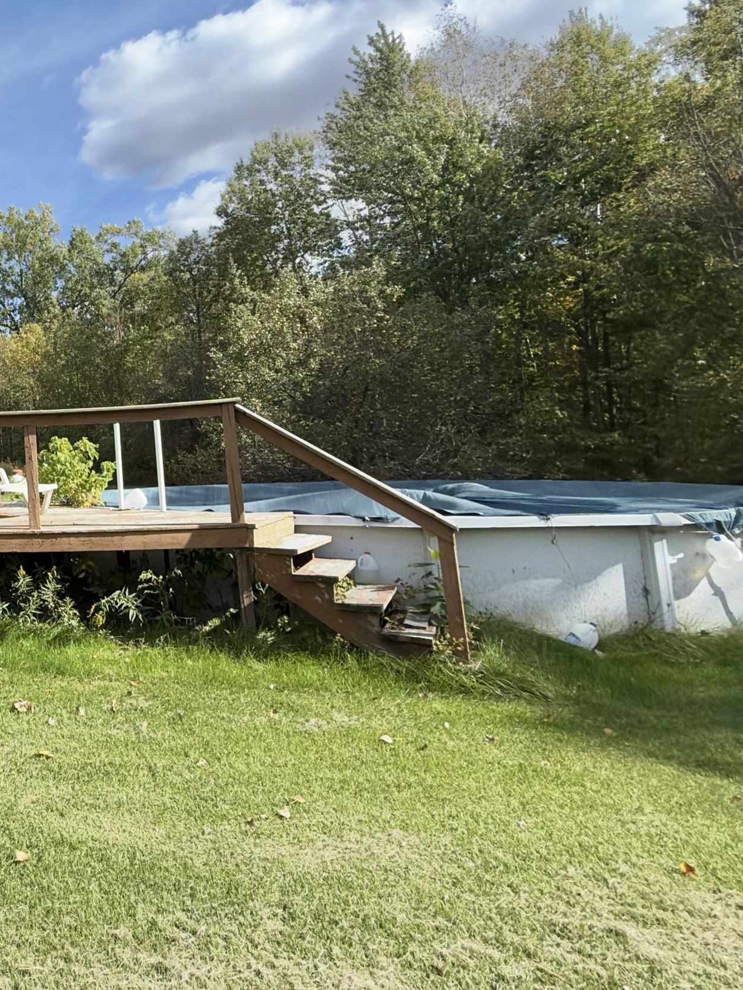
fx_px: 744
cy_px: 373
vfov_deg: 66.3
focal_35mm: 26
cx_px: -60
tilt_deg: +7.7
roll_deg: +1.9
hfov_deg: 42.6
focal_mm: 2.22
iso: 16
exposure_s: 1/888
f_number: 2.2
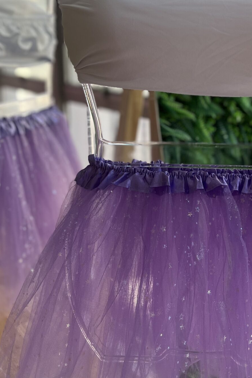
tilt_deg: -10.3
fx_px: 546
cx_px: 207
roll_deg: +0.2
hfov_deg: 25.5
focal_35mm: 52
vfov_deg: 37.8
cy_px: 132
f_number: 1.5
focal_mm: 5.7
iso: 40
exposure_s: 1/183
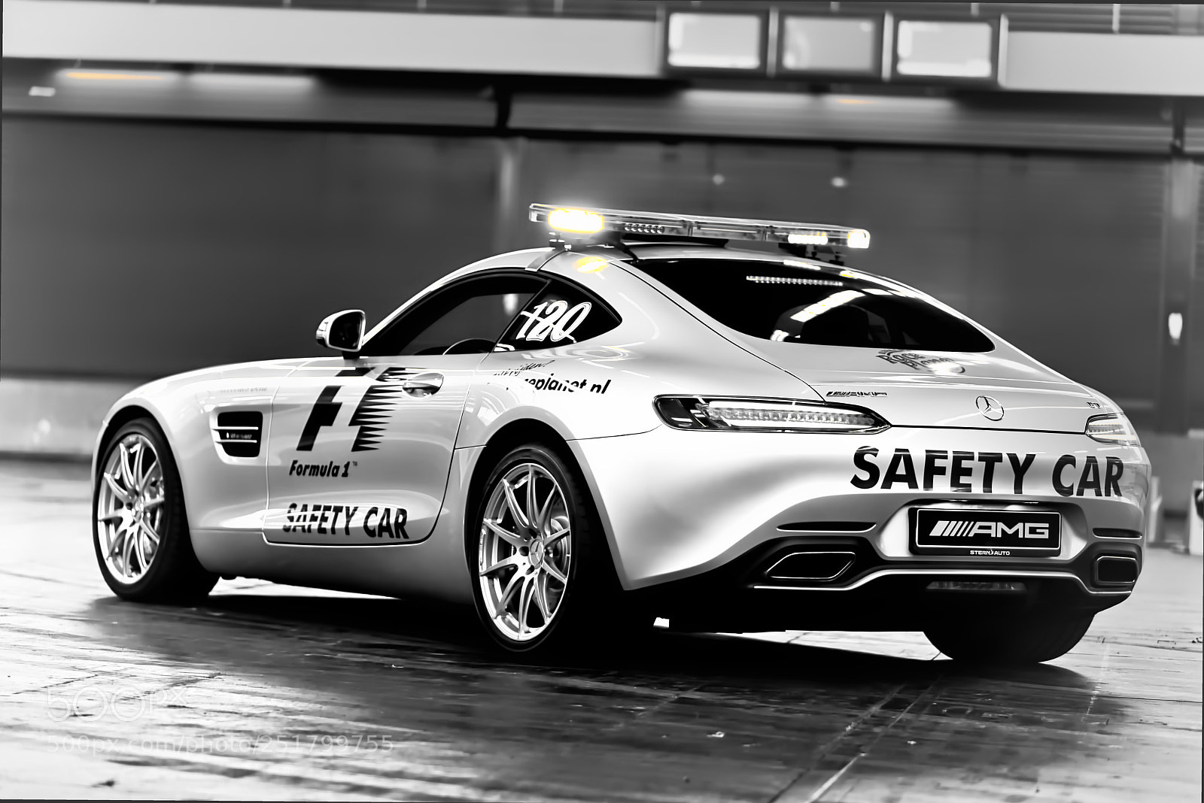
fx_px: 3814
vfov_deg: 12.0
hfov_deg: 17.9
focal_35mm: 114
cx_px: 602
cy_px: 402
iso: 640
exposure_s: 1/60
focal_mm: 114
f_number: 2.8
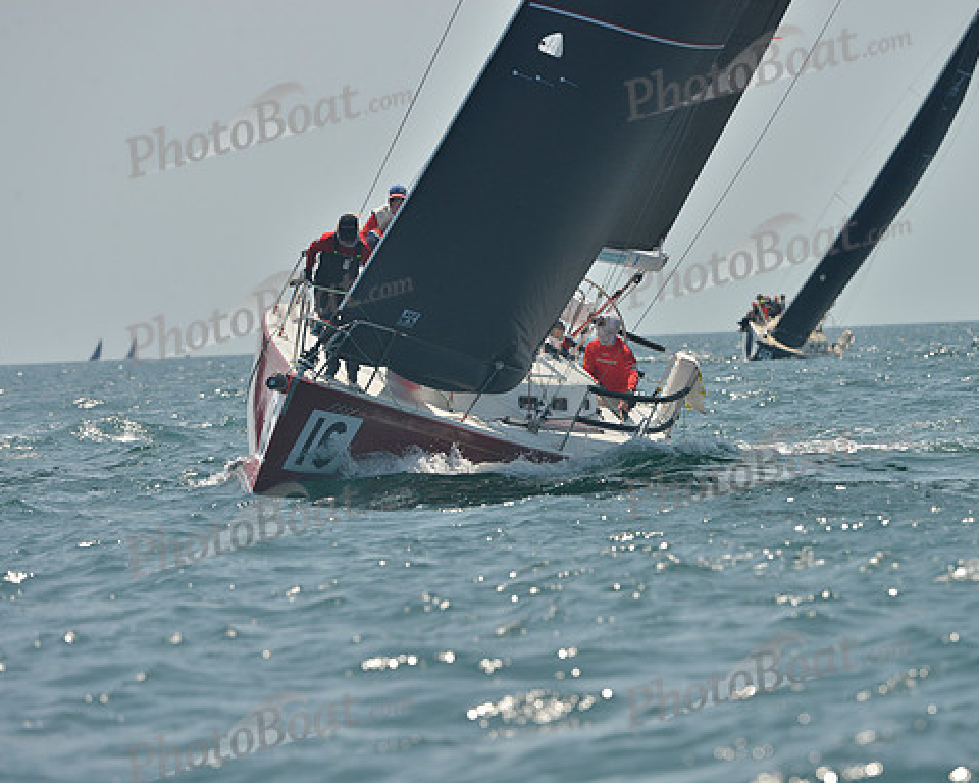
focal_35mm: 340
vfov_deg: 4.6
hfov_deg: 5.7
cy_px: 390
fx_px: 9851
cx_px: 520
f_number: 8
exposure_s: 1/1250
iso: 280
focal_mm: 300
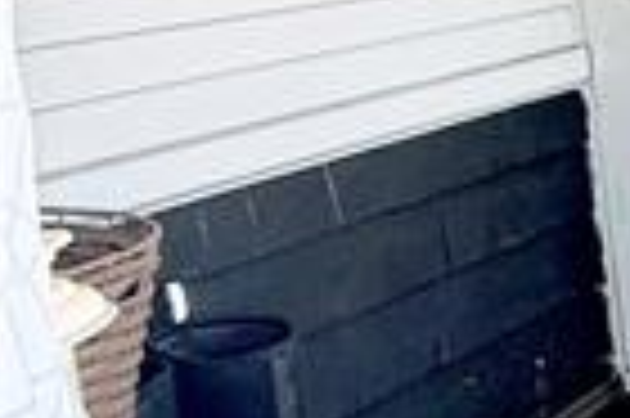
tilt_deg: -7.7
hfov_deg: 17.4
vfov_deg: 16.7
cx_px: 1292
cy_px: 9
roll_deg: +3.3
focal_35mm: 80
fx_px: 1398
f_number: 2.2
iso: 160
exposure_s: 1/99
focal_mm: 2.22
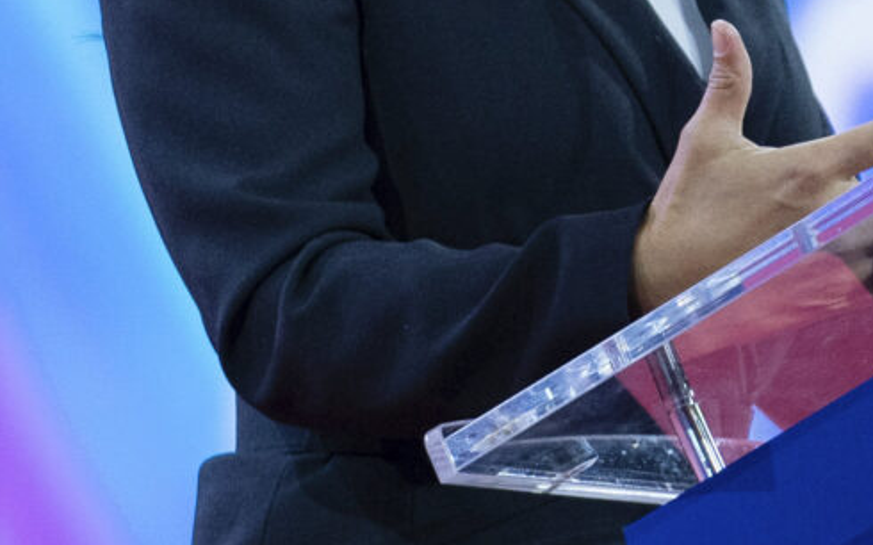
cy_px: -111
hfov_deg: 2.0
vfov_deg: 1.2
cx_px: 1269
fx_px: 25333
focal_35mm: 1065
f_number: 4
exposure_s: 1/320
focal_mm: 200
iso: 1250
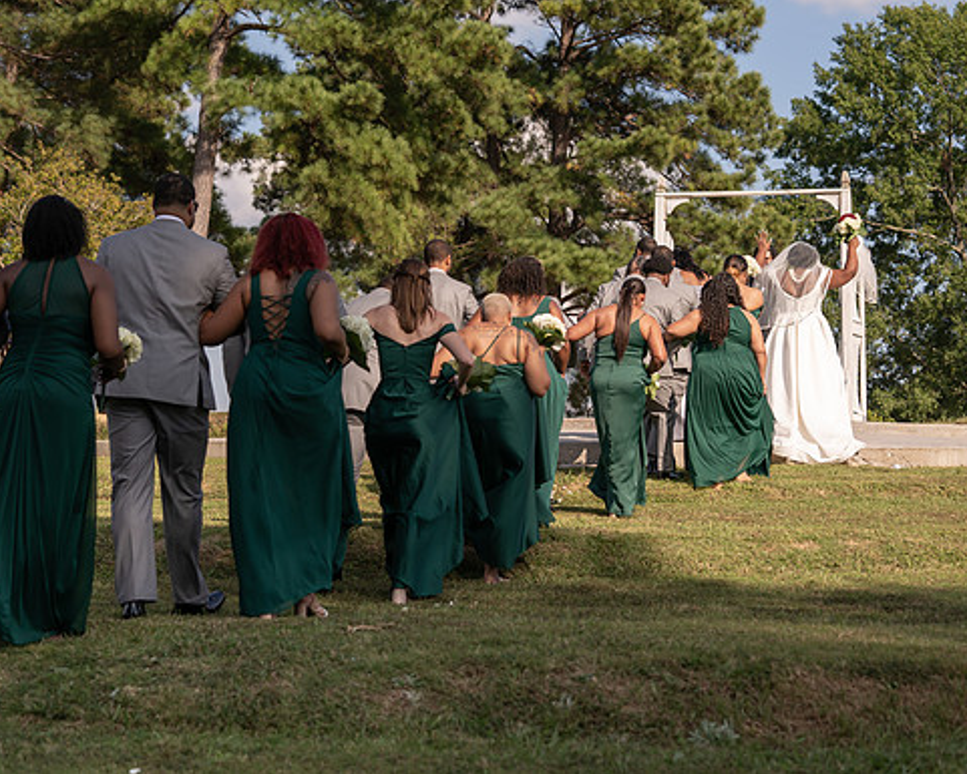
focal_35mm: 82
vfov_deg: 18.7
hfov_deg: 23.3
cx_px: 548
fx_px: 2347
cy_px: 387
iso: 100
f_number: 4
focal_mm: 70
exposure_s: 1/1250
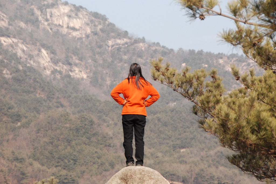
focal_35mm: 168
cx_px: 138
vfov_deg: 8.2
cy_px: 92
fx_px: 1289
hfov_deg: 12.2
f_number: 10
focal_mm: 112
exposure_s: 1/1600
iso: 1600
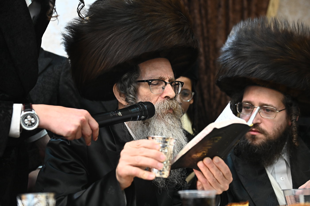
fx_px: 482
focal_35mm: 56
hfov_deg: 35.6
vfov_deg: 24.2
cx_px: 155
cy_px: 103
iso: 2000
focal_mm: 56
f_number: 3.5
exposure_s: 1/200
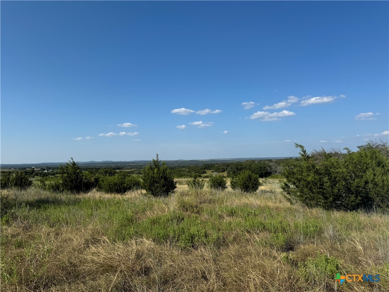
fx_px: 270
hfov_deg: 71.6
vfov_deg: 56.8
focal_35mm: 24
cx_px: 194
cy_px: 146
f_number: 1.78
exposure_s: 1/5348
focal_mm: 6.76
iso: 80
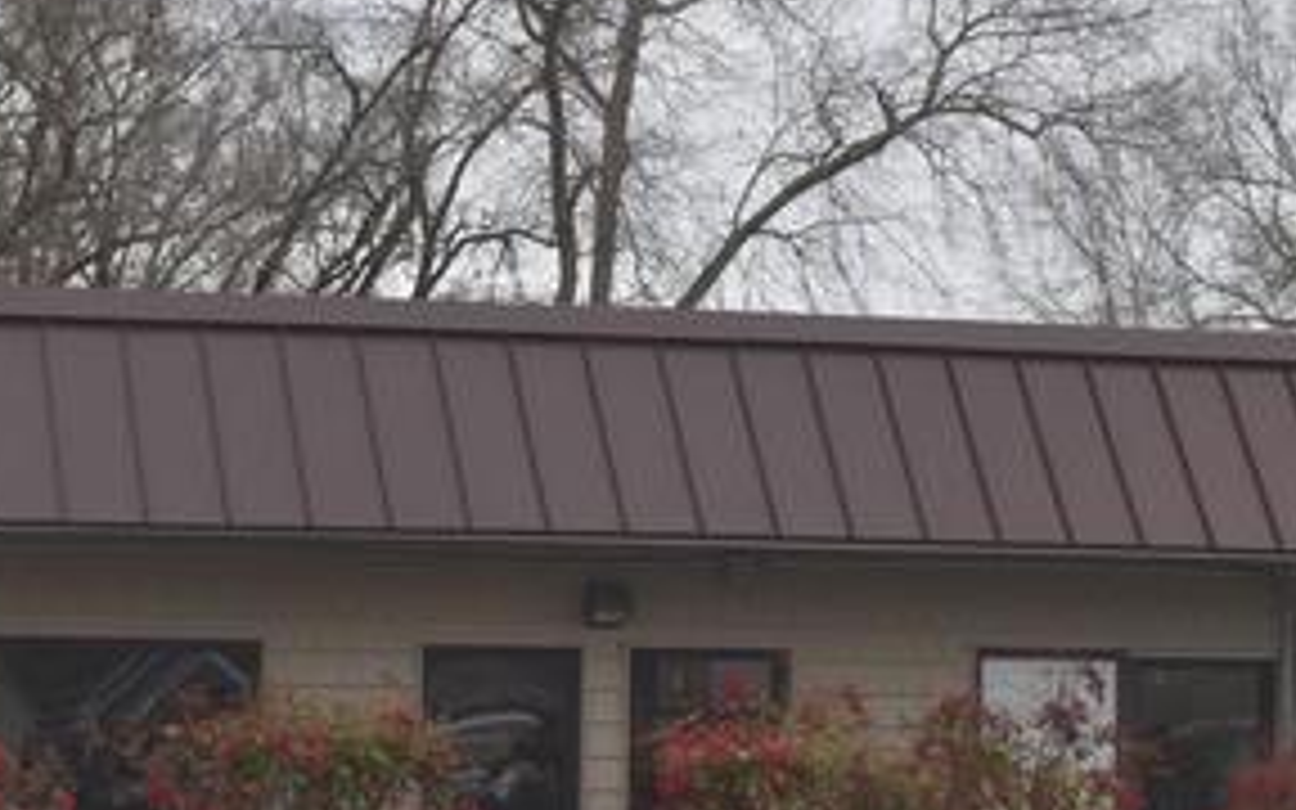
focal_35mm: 98
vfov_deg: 13.1
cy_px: 889
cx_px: 364
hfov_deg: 21.1
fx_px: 3461
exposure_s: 1/200
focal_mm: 18
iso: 100
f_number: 4.5
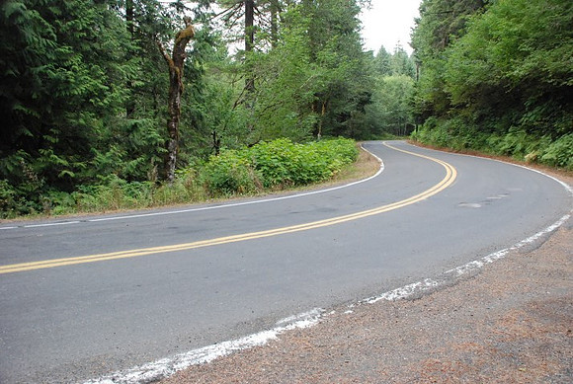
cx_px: 286
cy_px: 192
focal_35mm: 33
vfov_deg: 40.1
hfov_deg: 57.1
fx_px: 526
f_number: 4
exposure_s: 1/320
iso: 1600
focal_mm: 22
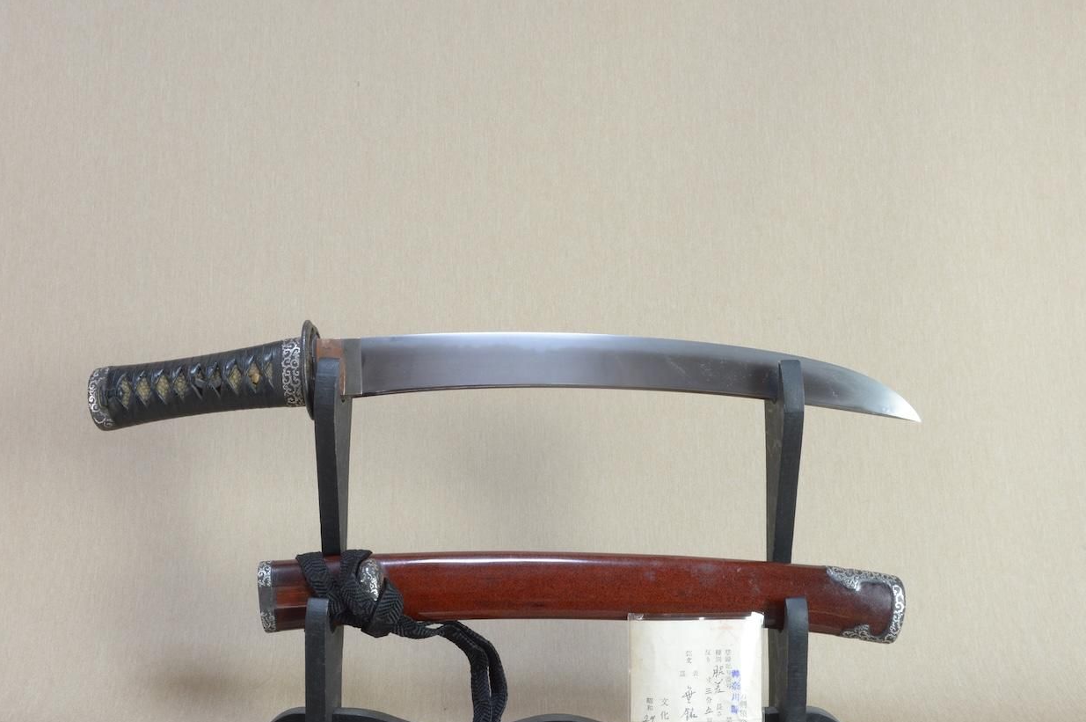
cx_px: 569
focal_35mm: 34
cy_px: 392
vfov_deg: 38.8
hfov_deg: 55.8
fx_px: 1025
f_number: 11
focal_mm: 20
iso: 400
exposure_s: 1/1.6
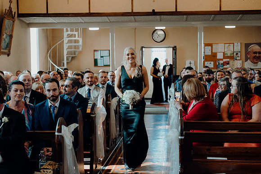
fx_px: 435
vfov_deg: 22.6
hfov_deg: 33.4
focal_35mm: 60
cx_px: 130
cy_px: 87
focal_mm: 60
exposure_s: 1/200
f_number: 3.5
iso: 2000
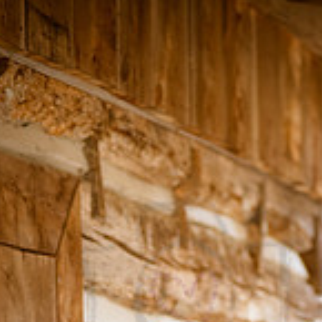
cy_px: 497
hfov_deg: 6.3
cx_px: 193
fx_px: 2915
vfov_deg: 6.2
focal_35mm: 277
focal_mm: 105
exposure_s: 1/500
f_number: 3.5
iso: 800
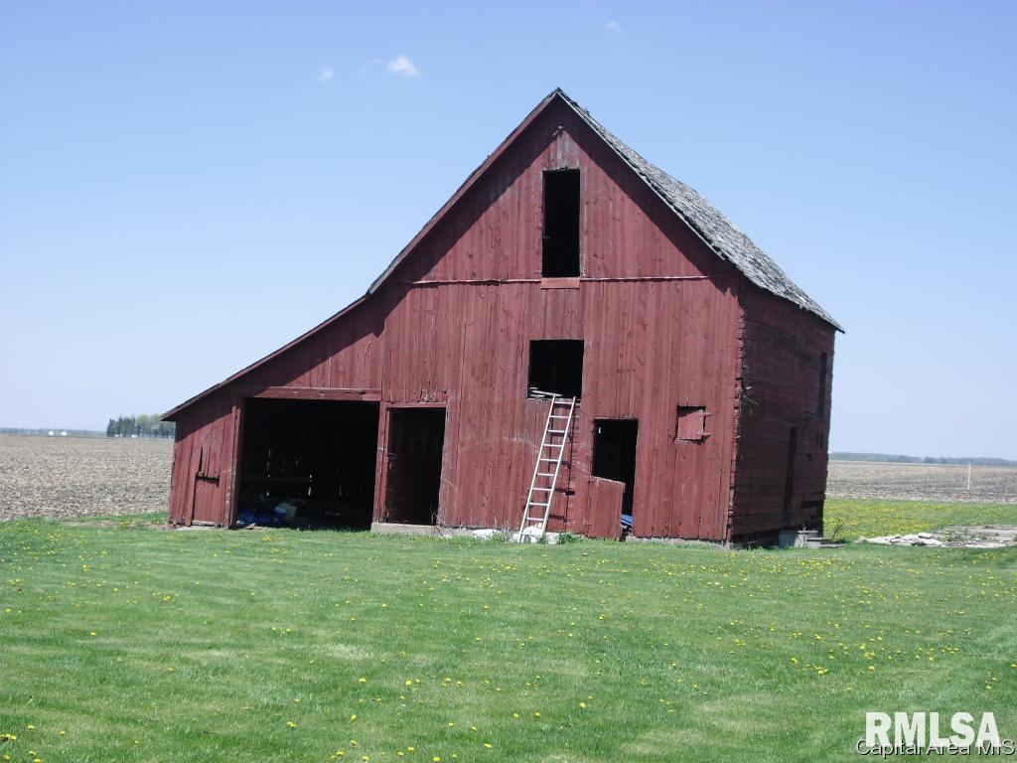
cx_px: 508
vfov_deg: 27.5
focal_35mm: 53
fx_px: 1557
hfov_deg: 36.2
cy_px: 382
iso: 80
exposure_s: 1/500
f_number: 3.8
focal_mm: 9.4
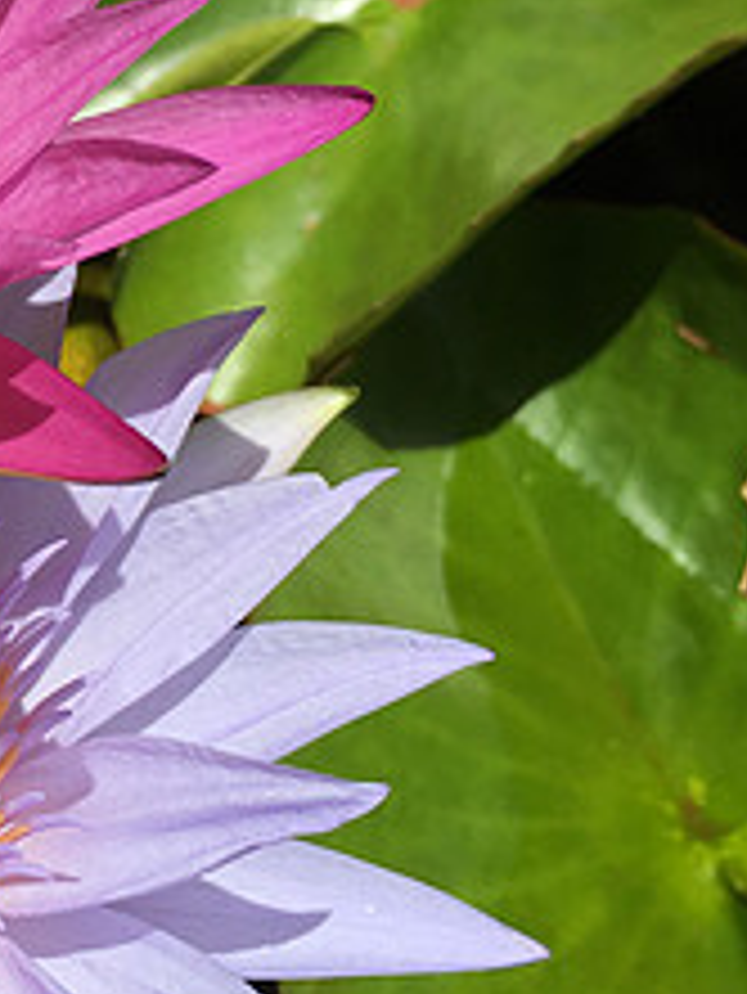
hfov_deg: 18.3
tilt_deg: -47.9
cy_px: 310
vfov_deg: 25.5
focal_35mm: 76
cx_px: -164
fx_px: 2185
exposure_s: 1/2198
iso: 25
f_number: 2.2
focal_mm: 4.15
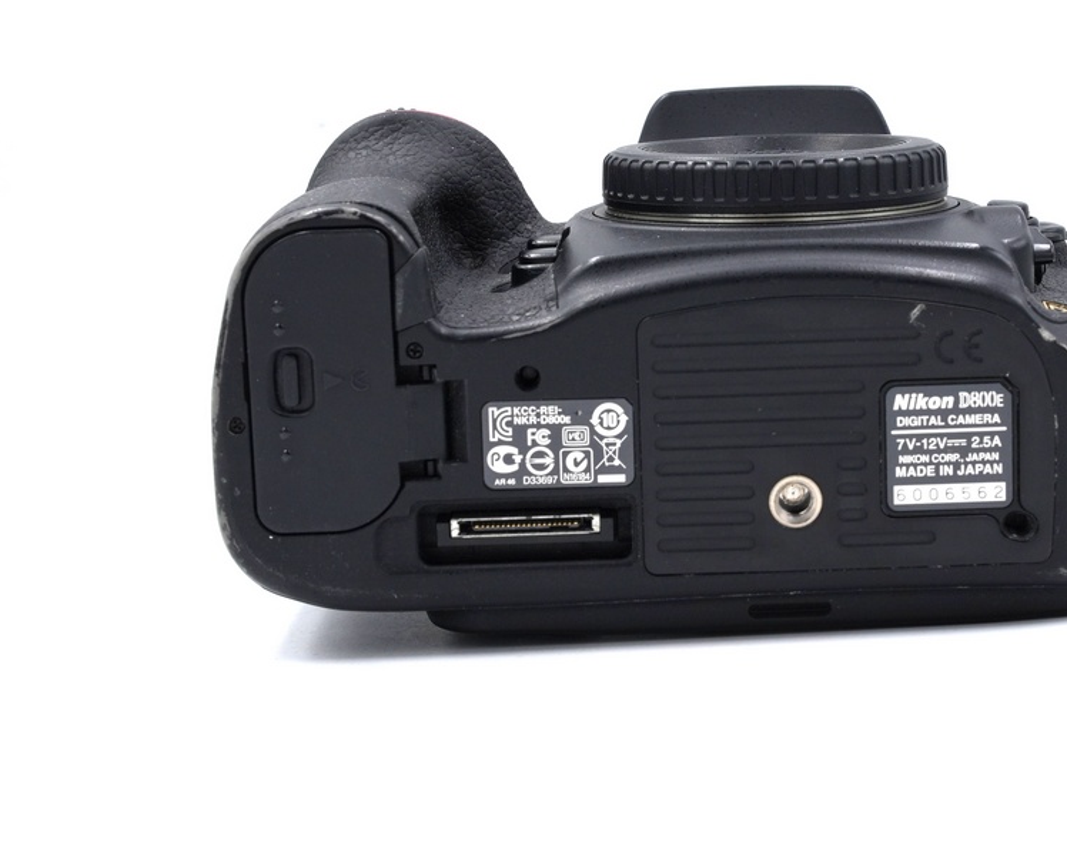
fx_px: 2180
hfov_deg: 27.4
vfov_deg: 22.2
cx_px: 696
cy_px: 389
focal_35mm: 69
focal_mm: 55
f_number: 14
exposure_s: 1/125
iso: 800
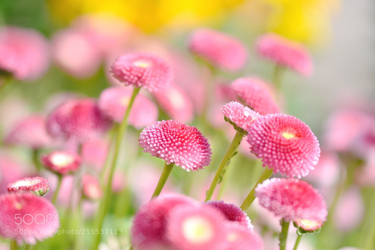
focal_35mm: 158
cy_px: 125
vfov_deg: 8.7
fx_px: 1641
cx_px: 188
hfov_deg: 13.0
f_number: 3.3
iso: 100
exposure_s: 1/1000
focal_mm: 105
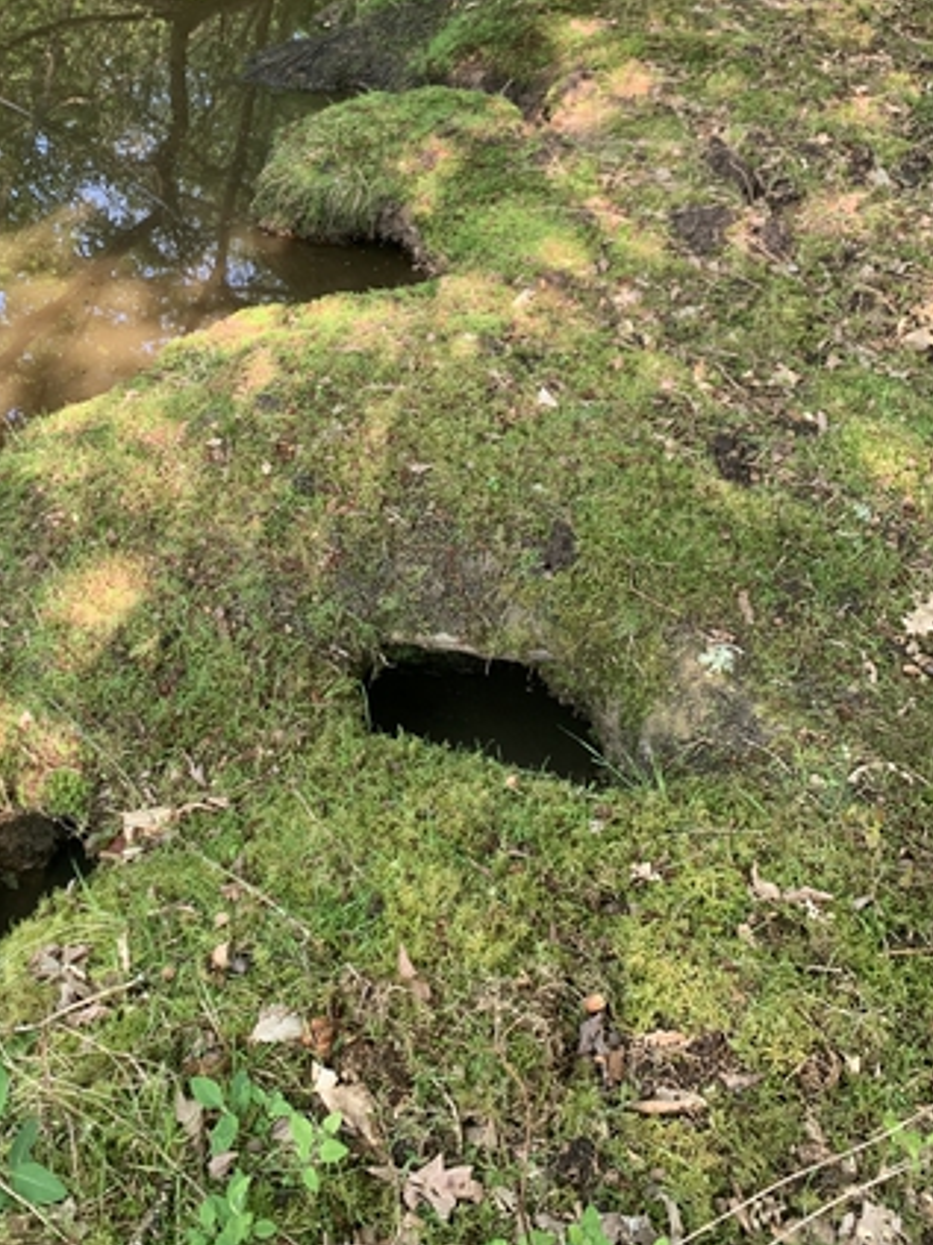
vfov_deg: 45.8
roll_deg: -1.6
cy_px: 377
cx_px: 294
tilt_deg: -33.7
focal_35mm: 40
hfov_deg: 35.5
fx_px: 1438
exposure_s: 1/121
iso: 40
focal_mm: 4.25
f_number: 1.8
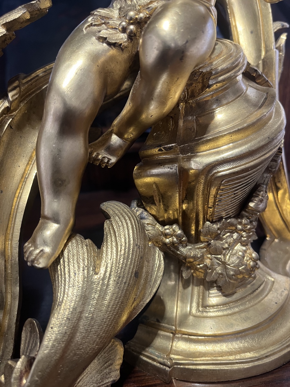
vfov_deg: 67.3
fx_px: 290
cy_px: 194
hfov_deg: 53.1
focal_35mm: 26
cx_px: 145
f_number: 1.6
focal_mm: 5.1
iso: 160
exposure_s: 1/50
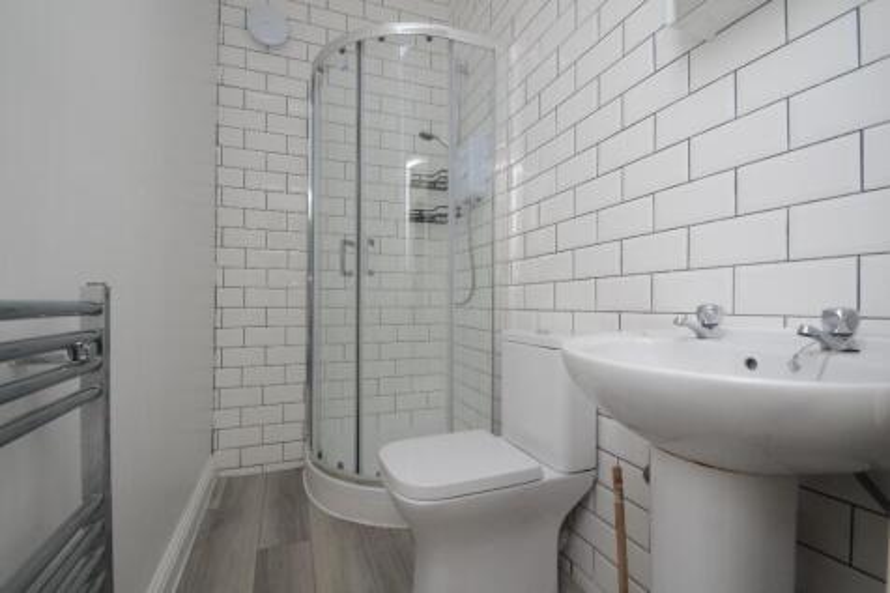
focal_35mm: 15
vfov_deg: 77.3
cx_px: 445
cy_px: 296
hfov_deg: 100.4
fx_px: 371
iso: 400
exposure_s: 1/160
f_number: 5.6
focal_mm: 10
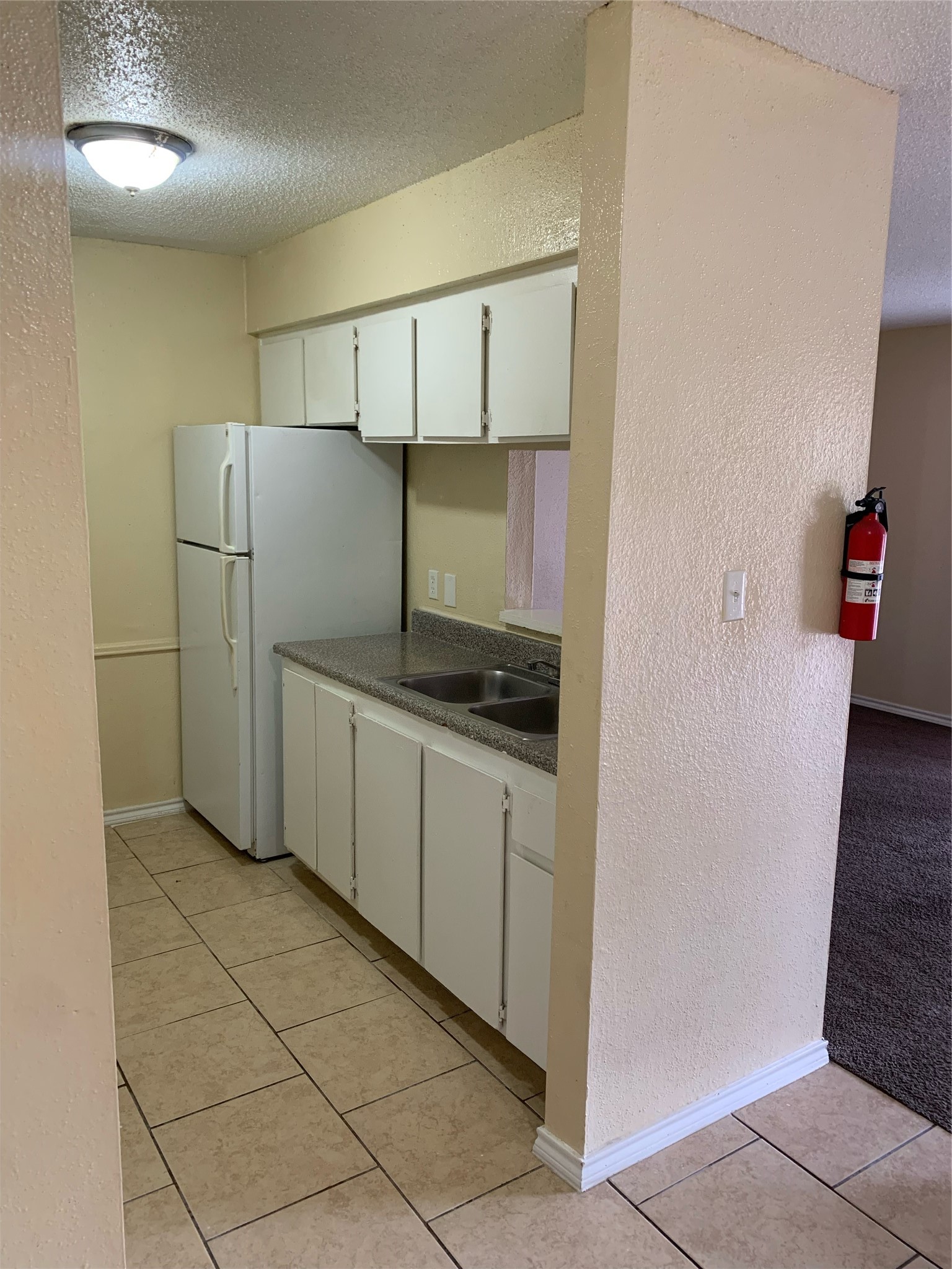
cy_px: 634
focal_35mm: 26
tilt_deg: -9.2
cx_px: 476
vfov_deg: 67.3
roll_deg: -1.0
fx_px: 953
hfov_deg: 53.1
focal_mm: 4.25
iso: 125
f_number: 1.8
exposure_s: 1/60
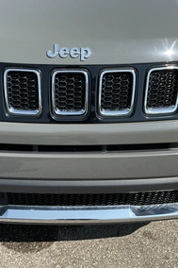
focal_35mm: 41
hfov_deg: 32.5
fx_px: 304
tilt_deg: -33.6
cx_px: 73
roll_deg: -4.5
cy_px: 135
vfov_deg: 47.4
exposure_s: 1/1144
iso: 25
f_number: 1.8
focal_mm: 3
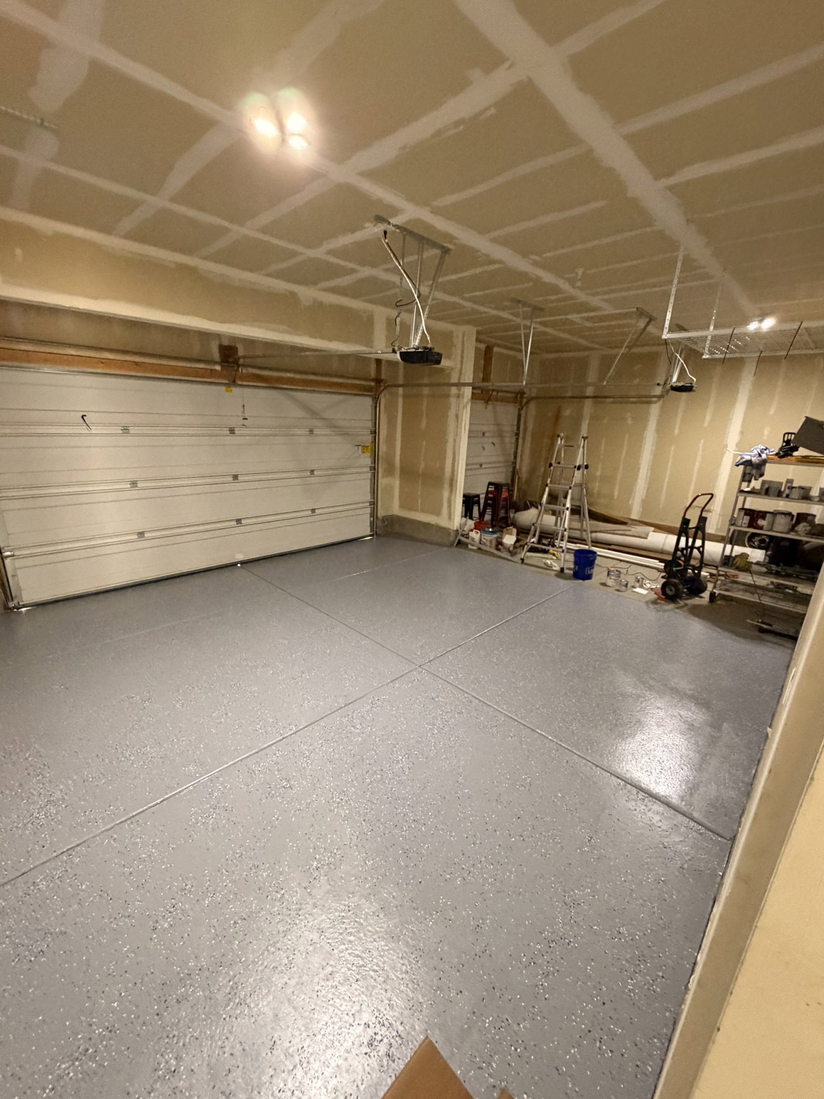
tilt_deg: -17.2
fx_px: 444
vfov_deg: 102.1
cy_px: 550
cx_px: 412
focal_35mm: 14
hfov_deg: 85.7
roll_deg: -2.6
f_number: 2.2
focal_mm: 2.22
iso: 500
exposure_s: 1/60
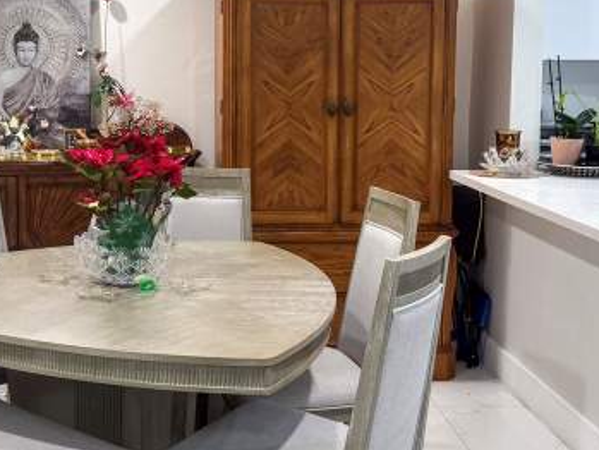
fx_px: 952
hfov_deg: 34.4
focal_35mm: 55
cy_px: 143
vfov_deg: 26.4
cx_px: 168
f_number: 1.8
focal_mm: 6.76
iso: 160
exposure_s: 1/120
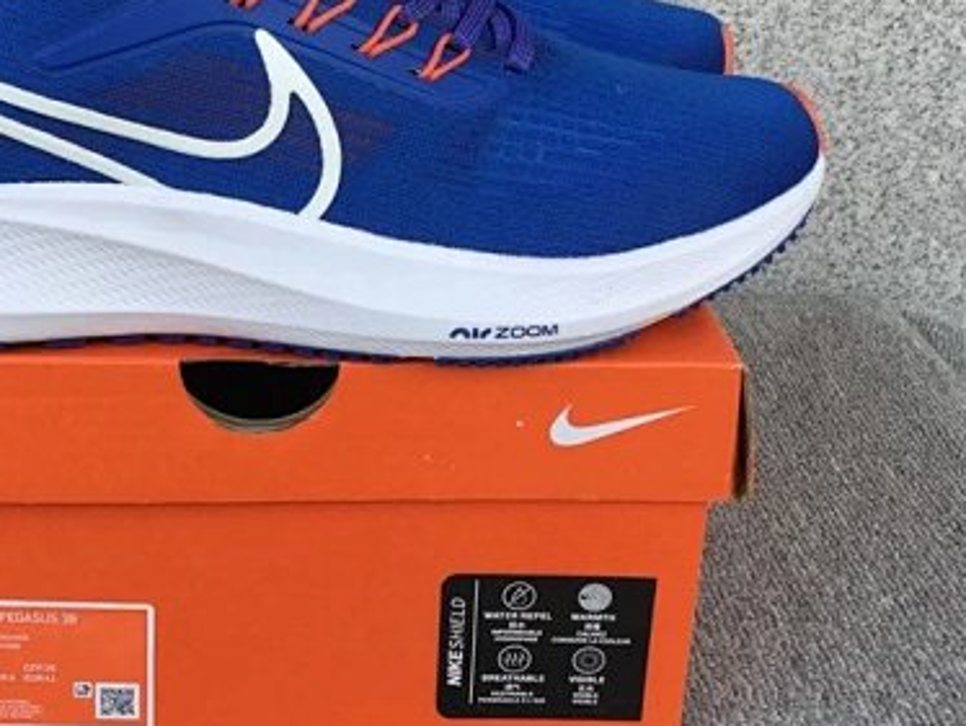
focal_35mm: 53
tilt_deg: -20.6
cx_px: 269
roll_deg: +0.3
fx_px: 1480
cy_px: 225
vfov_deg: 27.3
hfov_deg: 35.5
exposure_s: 1/100
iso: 25
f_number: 2.4
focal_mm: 3.3
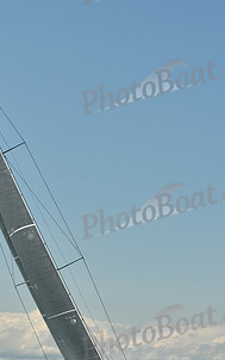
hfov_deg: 9.5
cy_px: 163
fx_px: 1343
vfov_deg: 15.2
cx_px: 20
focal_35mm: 137
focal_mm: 70
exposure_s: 1/640
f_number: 7.1
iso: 320
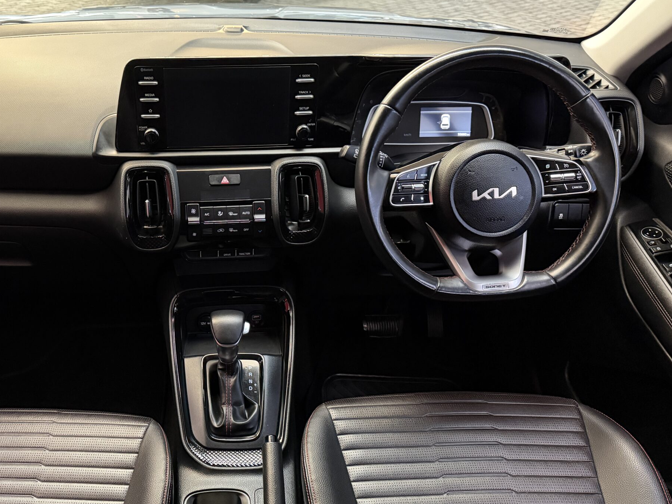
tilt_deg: -34.5
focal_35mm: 34
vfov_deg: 41.7
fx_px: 660
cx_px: 245
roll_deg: +0.2
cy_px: 284
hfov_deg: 53.3
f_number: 1.78
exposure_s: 1/34
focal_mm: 6.76
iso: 1000
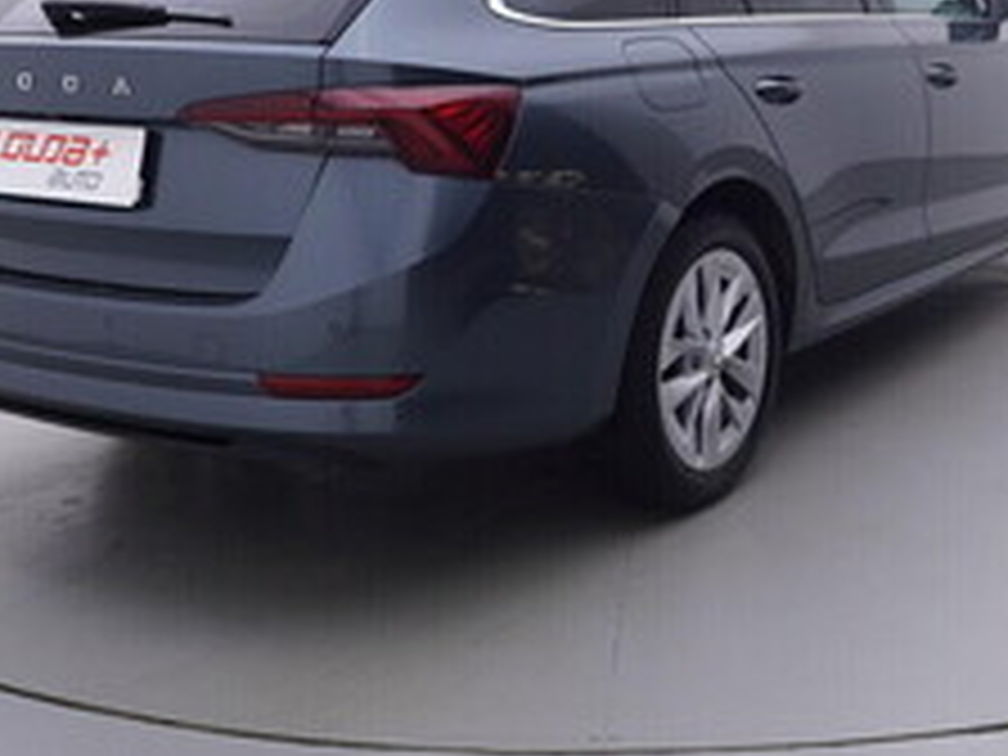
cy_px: 133
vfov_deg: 26.8
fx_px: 1549
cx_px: 655
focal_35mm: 53
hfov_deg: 35.8
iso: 200
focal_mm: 15
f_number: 5
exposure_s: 1/80
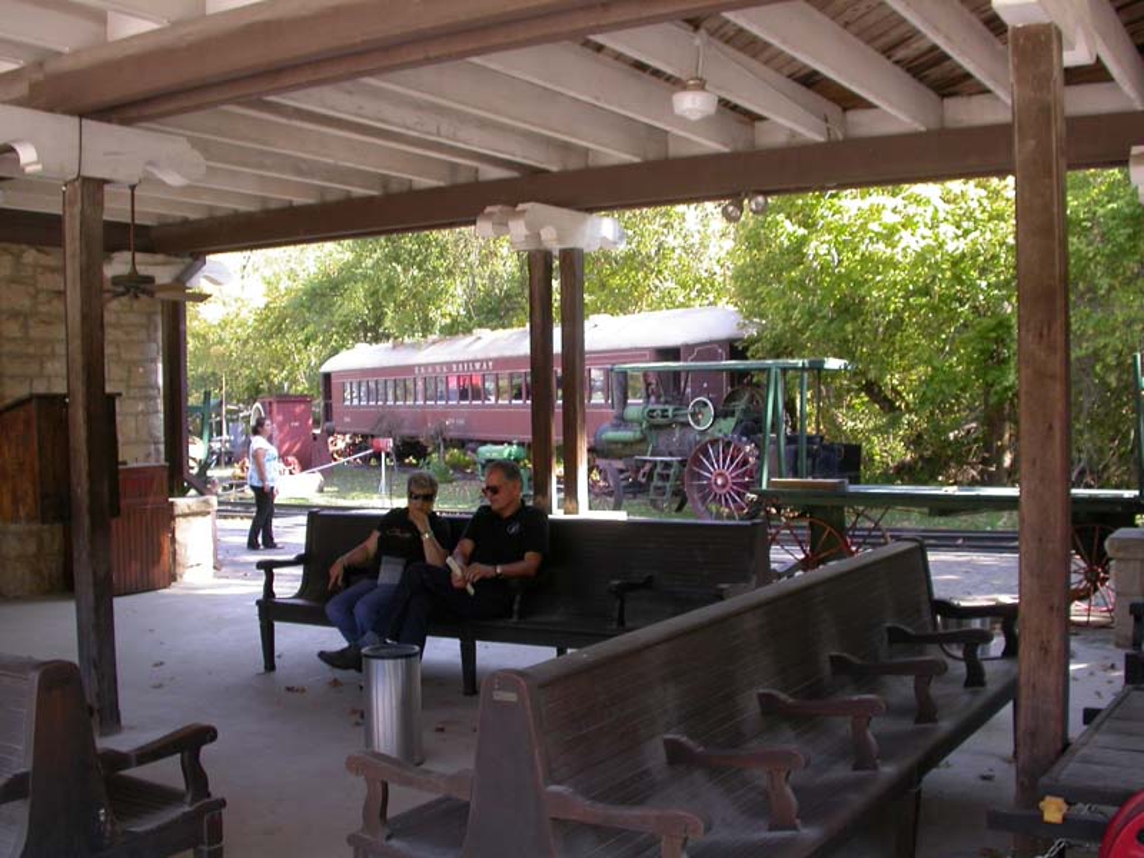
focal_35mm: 38
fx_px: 1256
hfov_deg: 49.0
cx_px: 572
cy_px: 429
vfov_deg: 37.7
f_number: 3.7
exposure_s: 1/77
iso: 100
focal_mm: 7.85
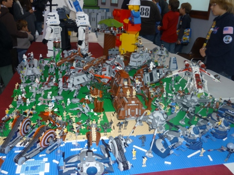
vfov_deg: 42.9
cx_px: 117
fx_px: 223
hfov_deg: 55.4
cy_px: 88
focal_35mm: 33
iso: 80
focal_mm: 5.5
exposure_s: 1/30
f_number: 2.8
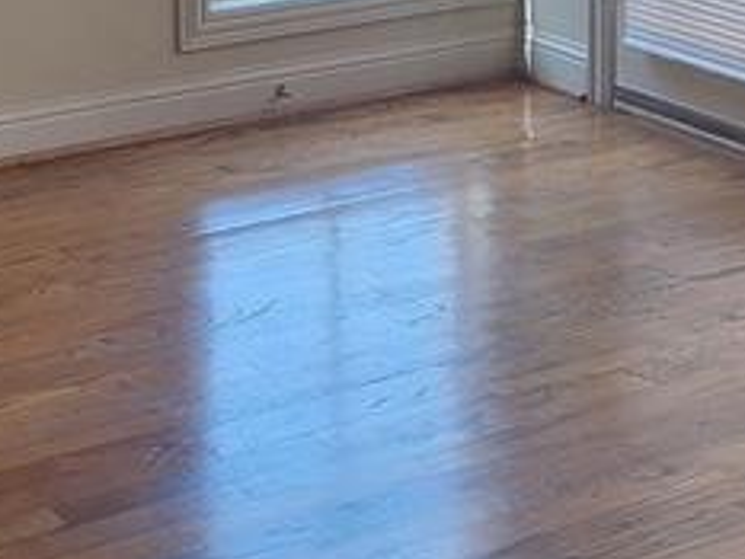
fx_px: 2175
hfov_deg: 19.4
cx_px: 336
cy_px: -294
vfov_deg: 13.7
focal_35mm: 101
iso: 40
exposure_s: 1/246
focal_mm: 5.54
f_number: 1.8
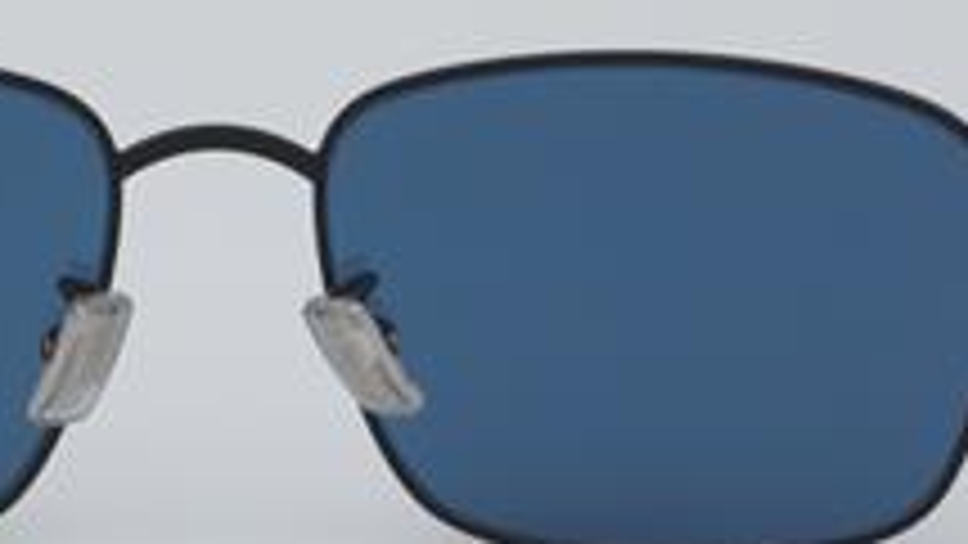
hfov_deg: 13.3
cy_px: 234
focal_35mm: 161
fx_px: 4132
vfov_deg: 7.5
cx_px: 221
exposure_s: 1/4
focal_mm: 55
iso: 100
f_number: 32
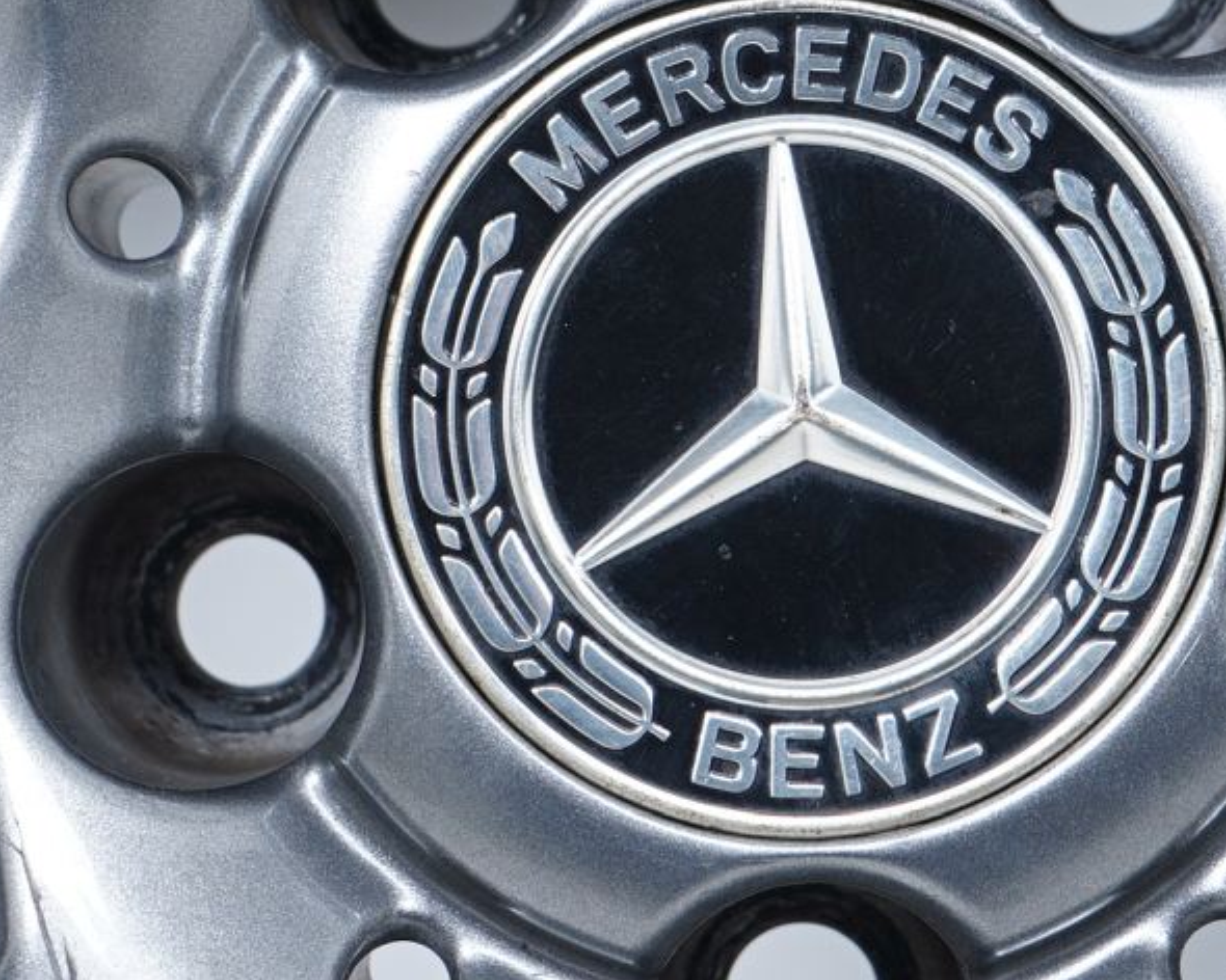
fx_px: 4209
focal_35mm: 116
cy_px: 151
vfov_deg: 13.2
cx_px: 709
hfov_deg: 16.6
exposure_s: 1/100
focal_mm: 38
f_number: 7.1
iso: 250
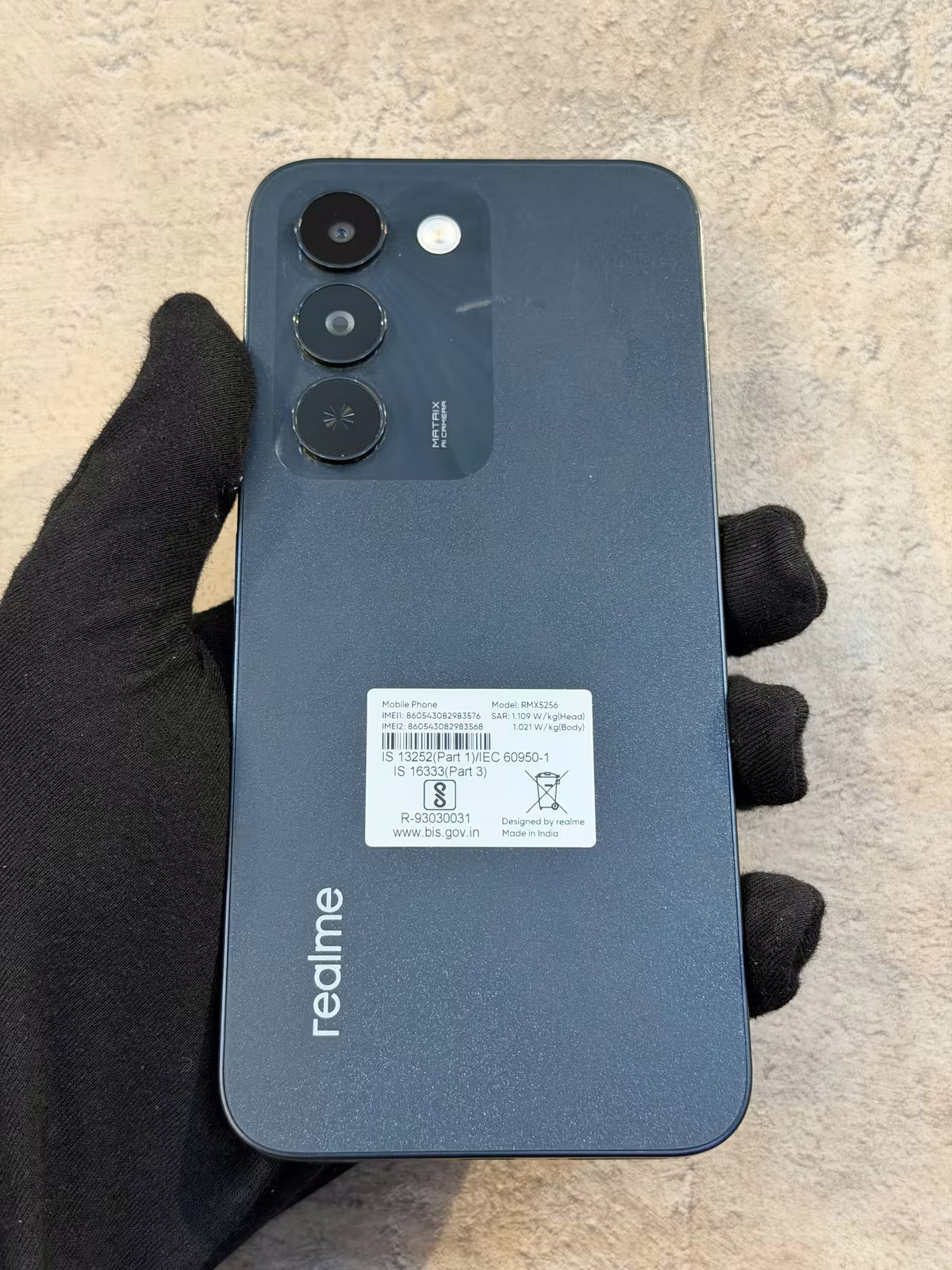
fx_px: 1760
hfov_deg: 30.3
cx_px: 476
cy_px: 635
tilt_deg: +7.5
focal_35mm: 48
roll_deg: -2.8
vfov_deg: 39.7
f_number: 1.78
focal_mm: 6.76
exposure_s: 1/50
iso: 200
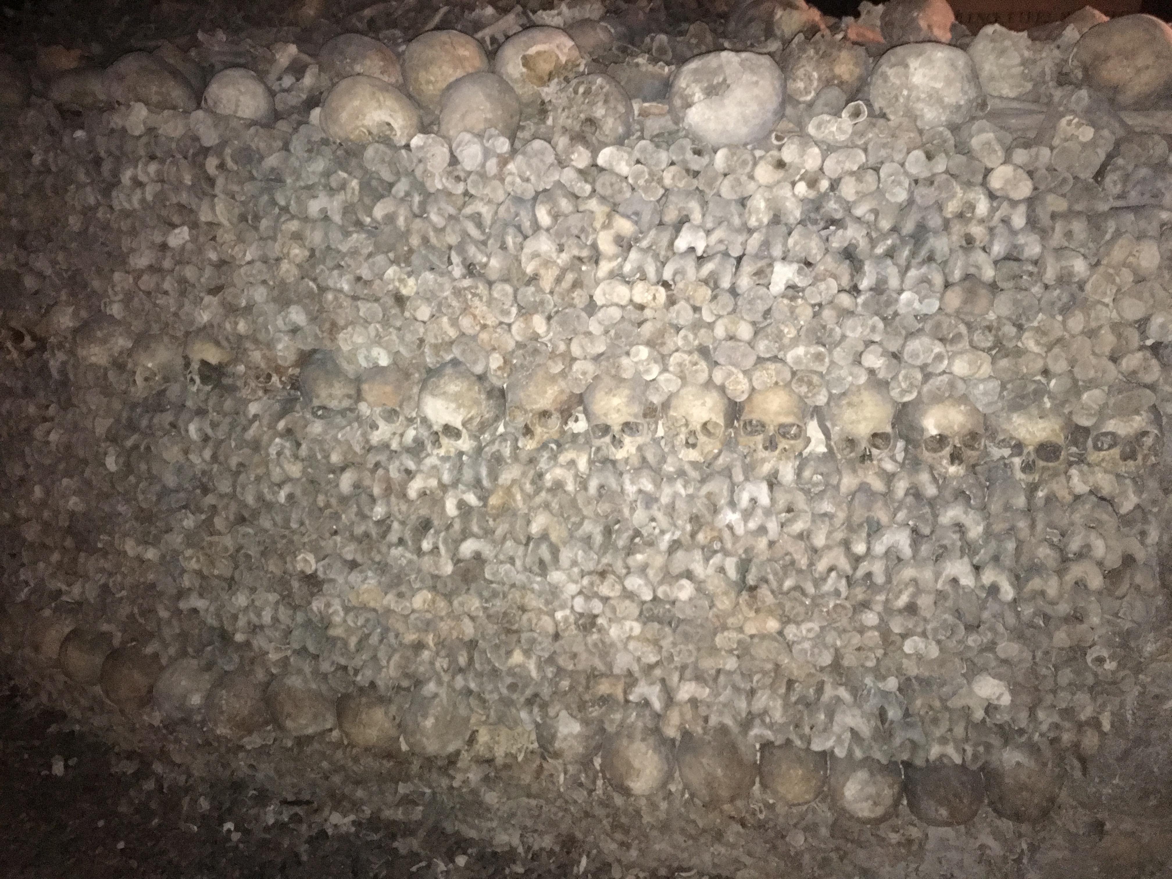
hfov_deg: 61.7
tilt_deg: -20.9
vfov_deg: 48.2
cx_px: 586
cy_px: 440
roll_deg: +0.4
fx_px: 982
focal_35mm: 29
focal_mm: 4.15
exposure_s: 1/16
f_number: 2.2
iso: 400
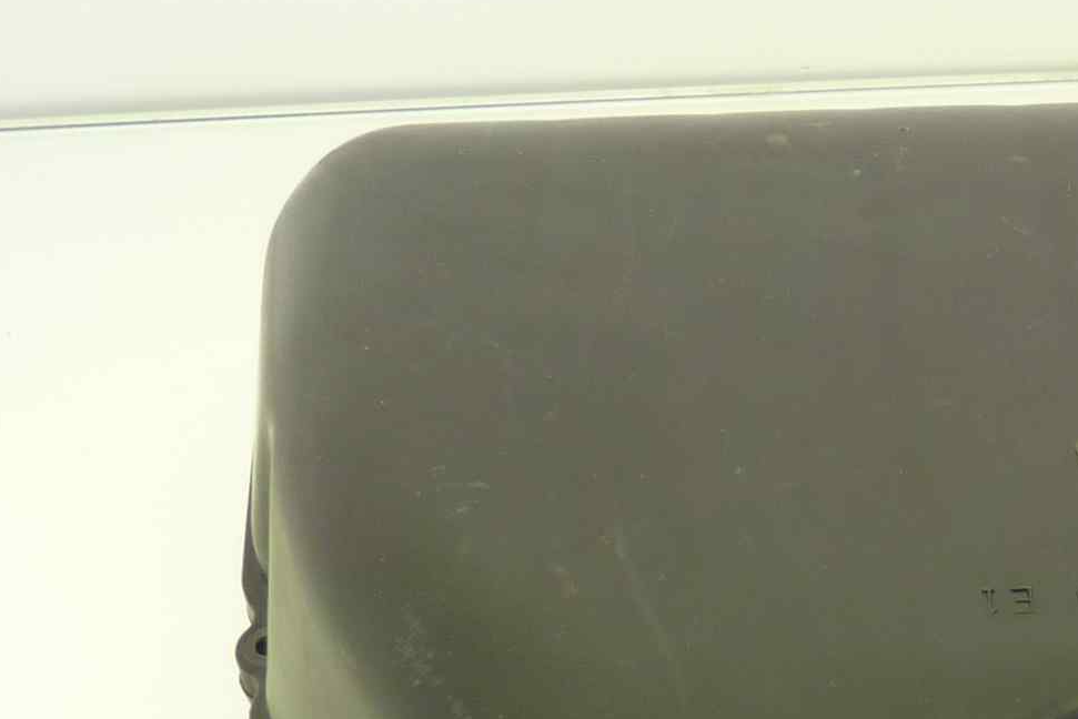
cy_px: 962
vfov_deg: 17.2
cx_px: 1058
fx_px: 2216
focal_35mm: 74
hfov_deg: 26.0
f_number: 3.3
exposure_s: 1/15
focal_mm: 4.1
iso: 80
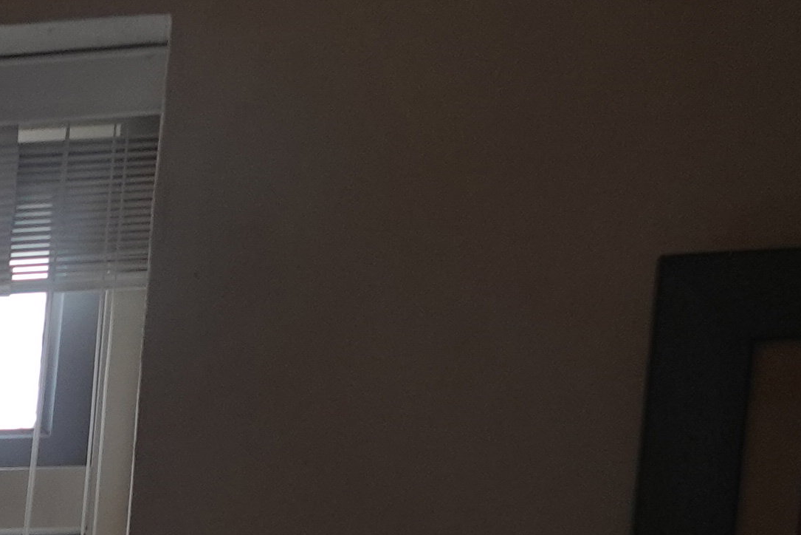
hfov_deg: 12.8
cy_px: 1264
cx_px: -1158
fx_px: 2693
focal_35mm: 121
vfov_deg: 10.0
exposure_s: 1/30
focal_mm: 8.87
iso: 125
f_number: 2.5
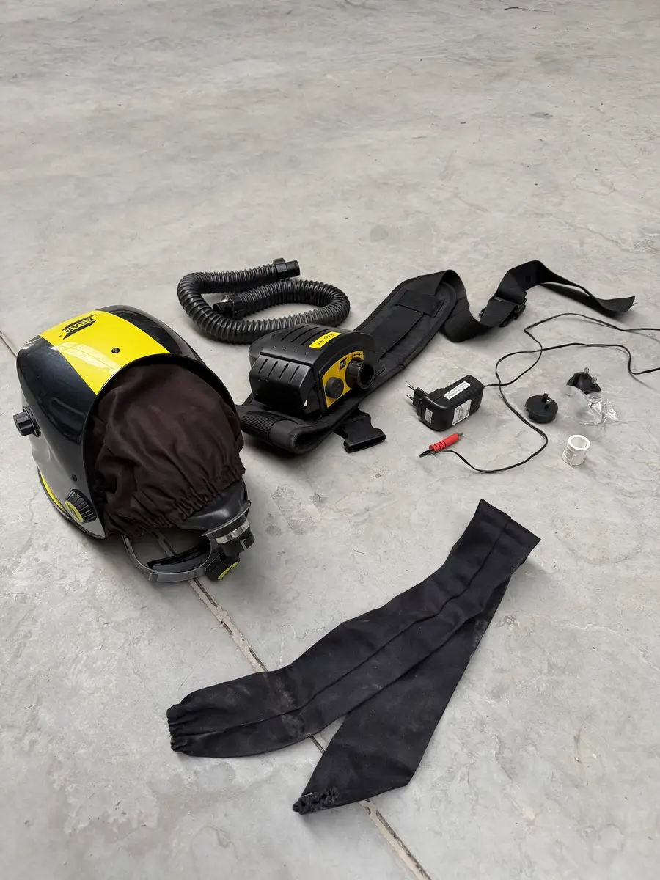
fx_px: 610
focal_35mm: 24
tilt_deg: -46.0
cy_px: 440
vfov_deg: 71.6
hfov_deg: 56.8
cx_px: 330
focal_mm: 6.76
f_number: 1.78
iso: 200
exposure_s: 1/119
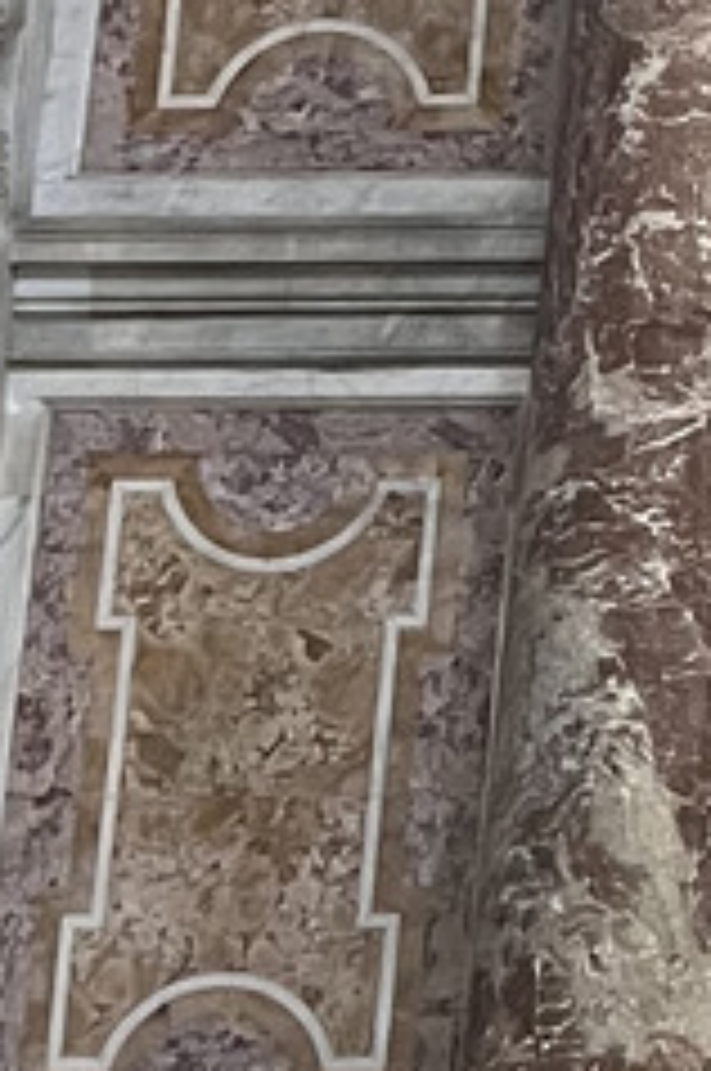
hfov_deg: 7.0
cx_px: 1804
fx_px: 5407
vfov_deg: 11.1
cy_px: -158
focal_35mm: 182
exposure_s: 1/33
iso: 400
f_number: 1.5
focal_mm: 5.7
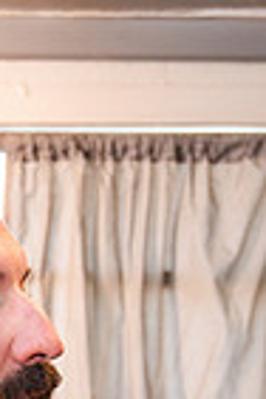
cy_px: 608
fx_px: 1596
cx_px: -249
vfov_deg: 13.4
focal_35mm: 144
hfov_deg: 9.0
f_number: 4
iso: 640
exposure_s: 1/60
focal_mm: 30
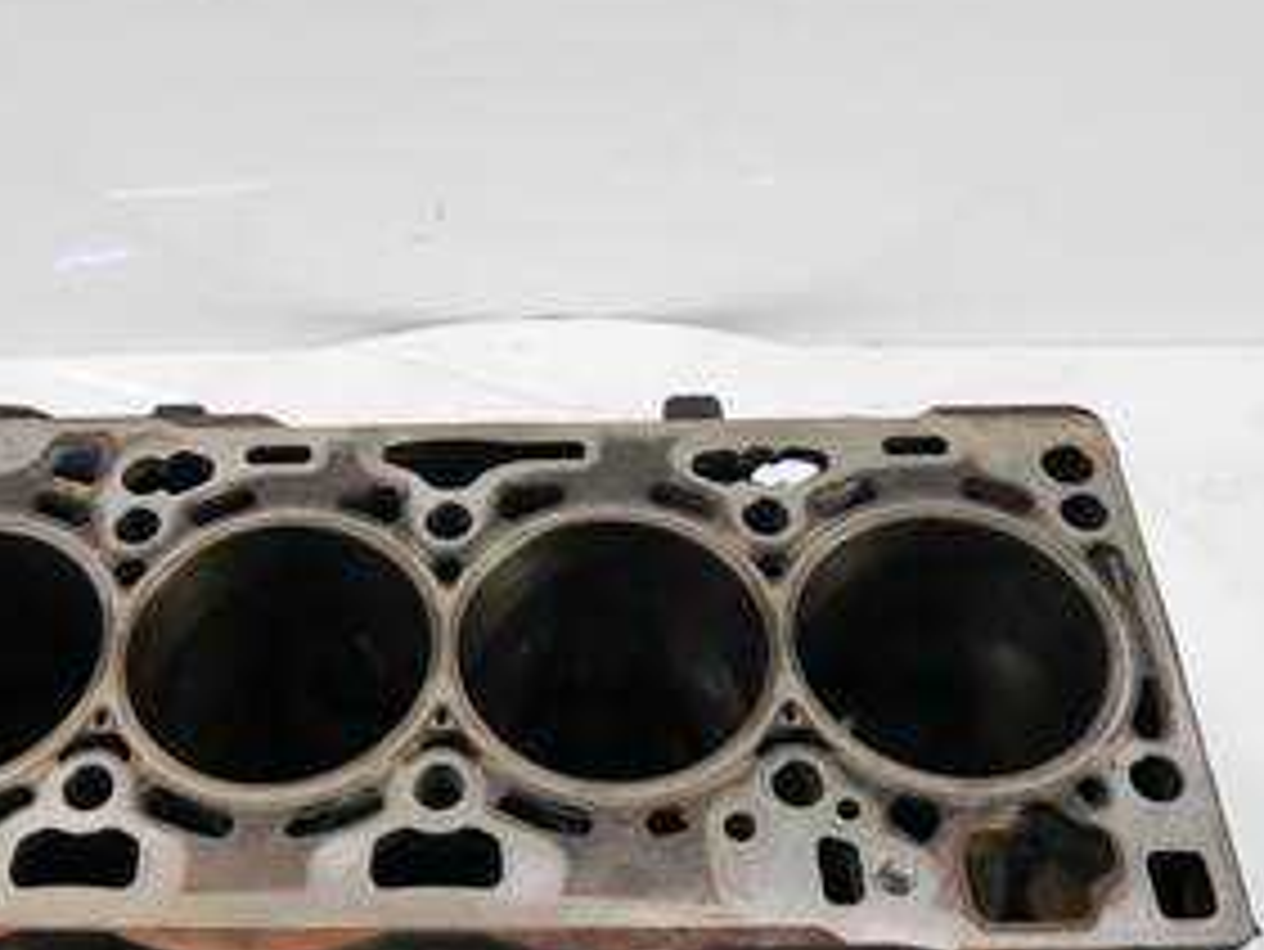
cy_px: 527
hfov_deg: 45.4
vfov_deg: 35.1
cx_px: 486
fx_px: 1498
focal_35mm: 41
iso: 500
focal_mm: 12
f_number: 3.5
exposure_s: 1/60
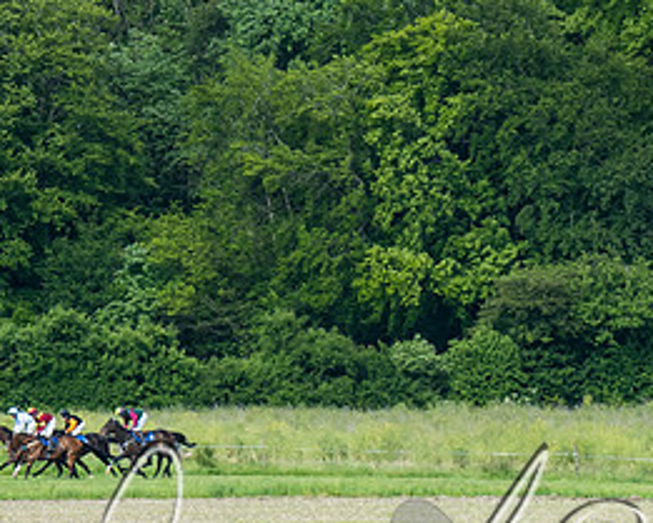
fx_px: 26700
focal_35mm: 1381
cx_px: 116
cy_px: 424
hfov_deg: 1.4
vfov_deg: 1.1
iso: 200
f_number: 8
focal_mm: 280
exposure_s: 1/800
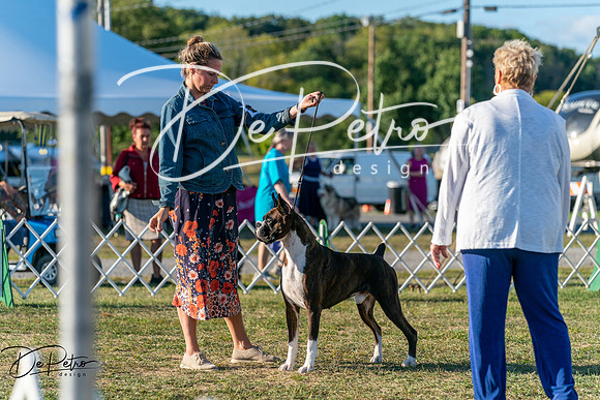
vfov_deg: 9.6
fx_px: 2384
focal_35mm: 143
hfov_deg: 14.3
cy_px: 200
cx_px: 300
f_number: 4.5
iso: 250
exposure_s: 1/1250
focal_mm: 143
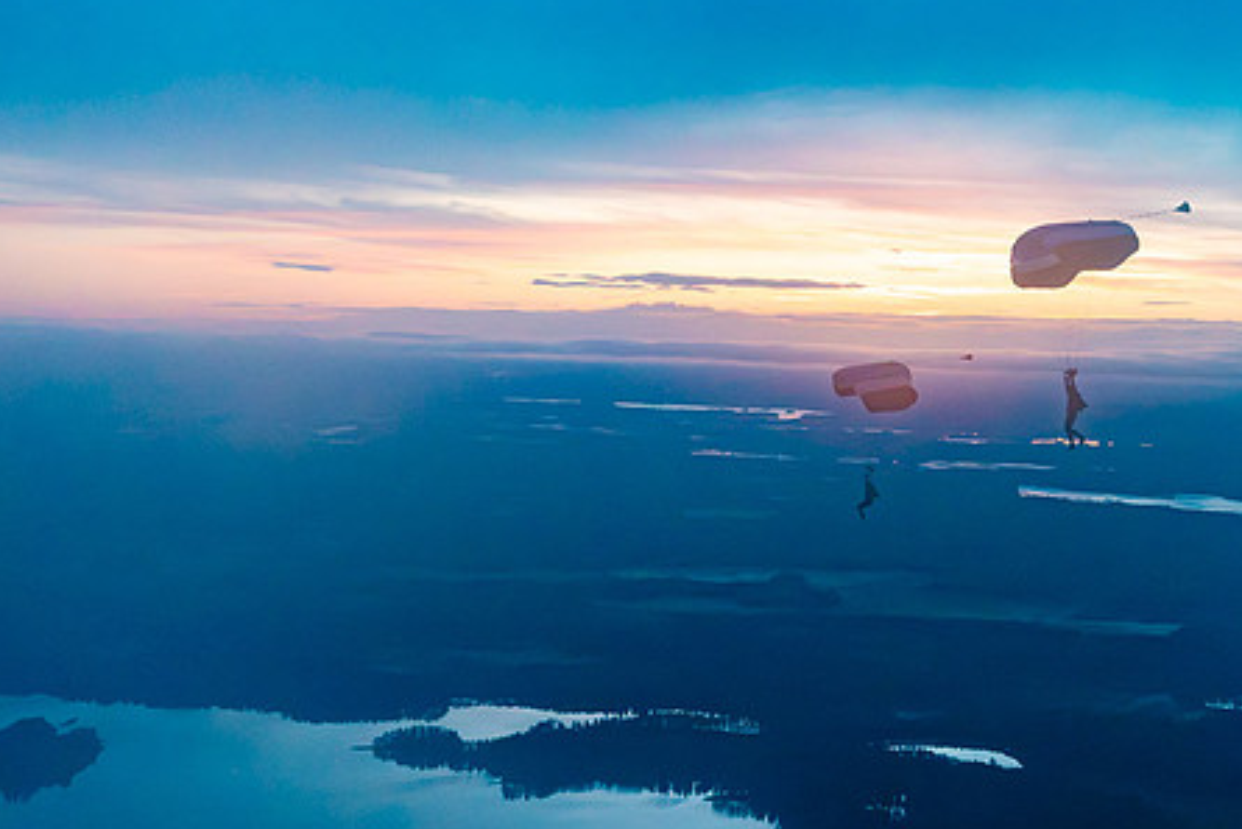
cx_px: 961
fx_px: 1863
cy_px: 325
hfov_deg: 35.9
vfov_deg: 25.0
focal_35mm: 54
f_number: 4
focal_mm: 27
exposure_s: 1/1600
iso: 6400
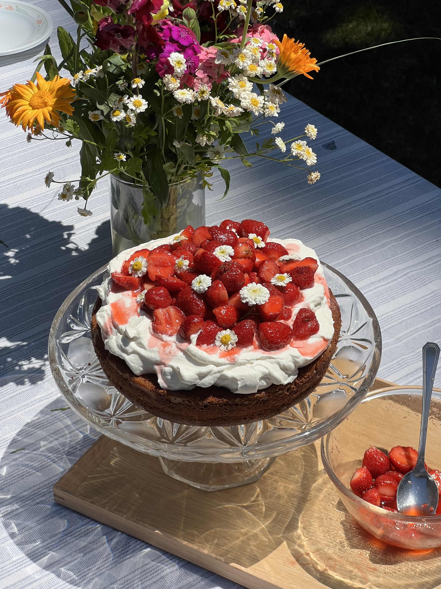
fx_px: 1308
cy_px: 294
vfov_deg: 25.3
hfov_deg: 19.1
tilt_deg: -36.4
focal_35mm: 77
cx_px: 220
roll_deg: -1.0
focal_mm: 9
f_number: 2.8
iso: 32
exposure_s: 1/1647
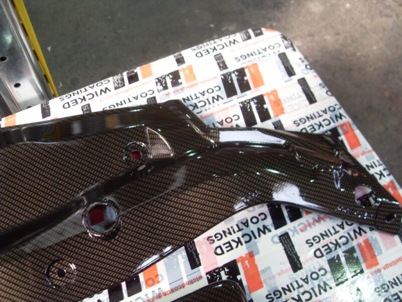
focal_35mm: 35
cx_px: 201
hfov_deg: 52.6
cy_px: 151
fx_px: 406
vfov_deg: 40.7
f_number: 2.8
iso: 160
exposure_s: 1/45
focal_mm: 6.3
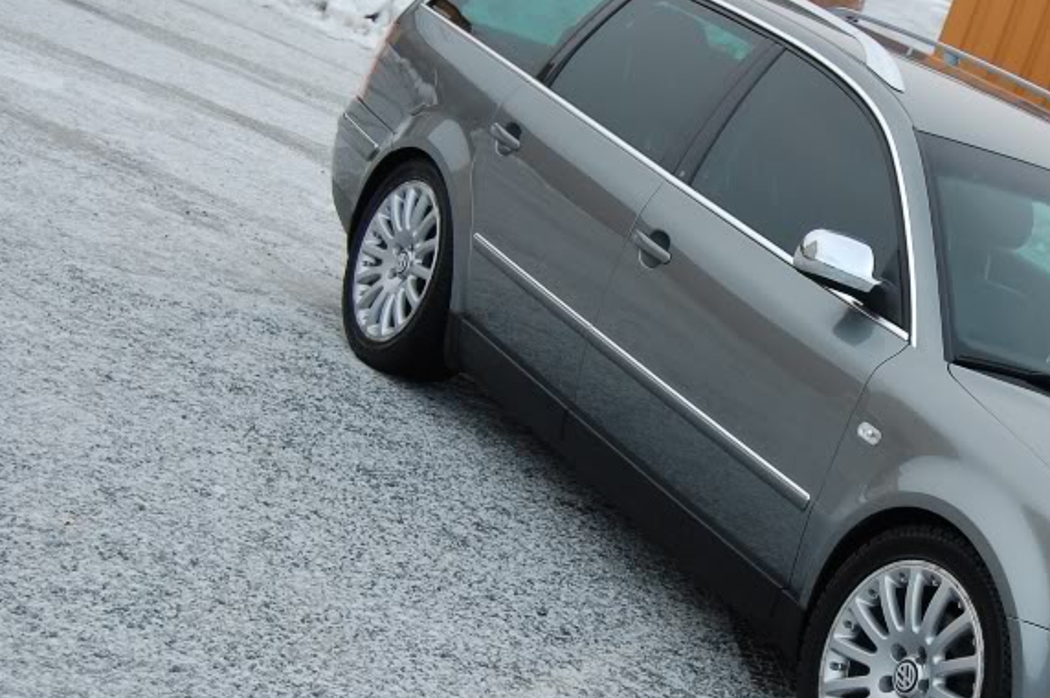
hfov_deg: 23.2
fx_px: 2505
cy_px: 434
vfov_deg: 15.8
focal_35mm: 86
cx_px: 899
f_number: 5
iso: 400
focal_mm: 32
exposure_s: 1/100
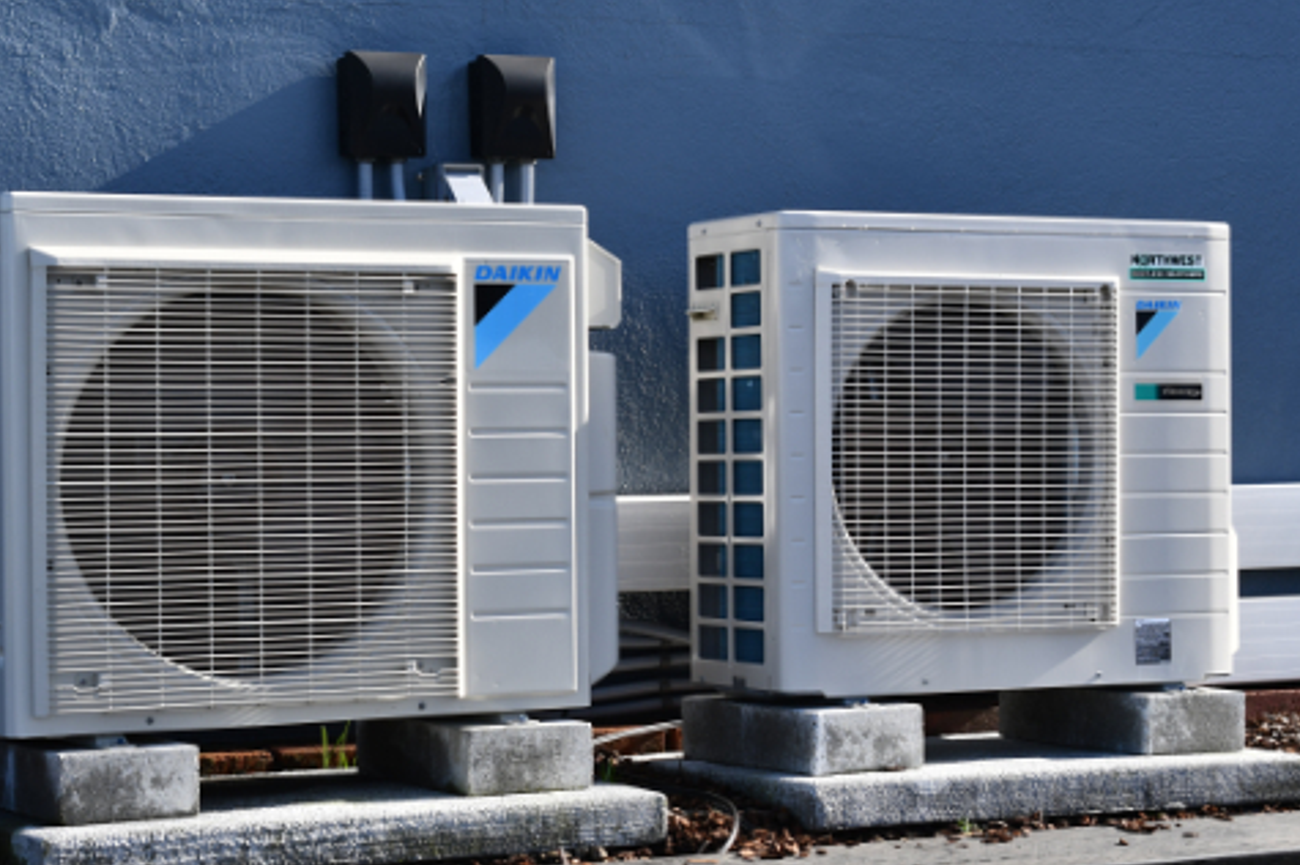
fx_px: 3284
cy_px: 432
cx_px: 591
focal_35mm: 91
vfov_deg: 15.0
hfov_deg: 22.4
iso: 140
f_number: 8
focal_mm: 48
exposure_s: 1/250
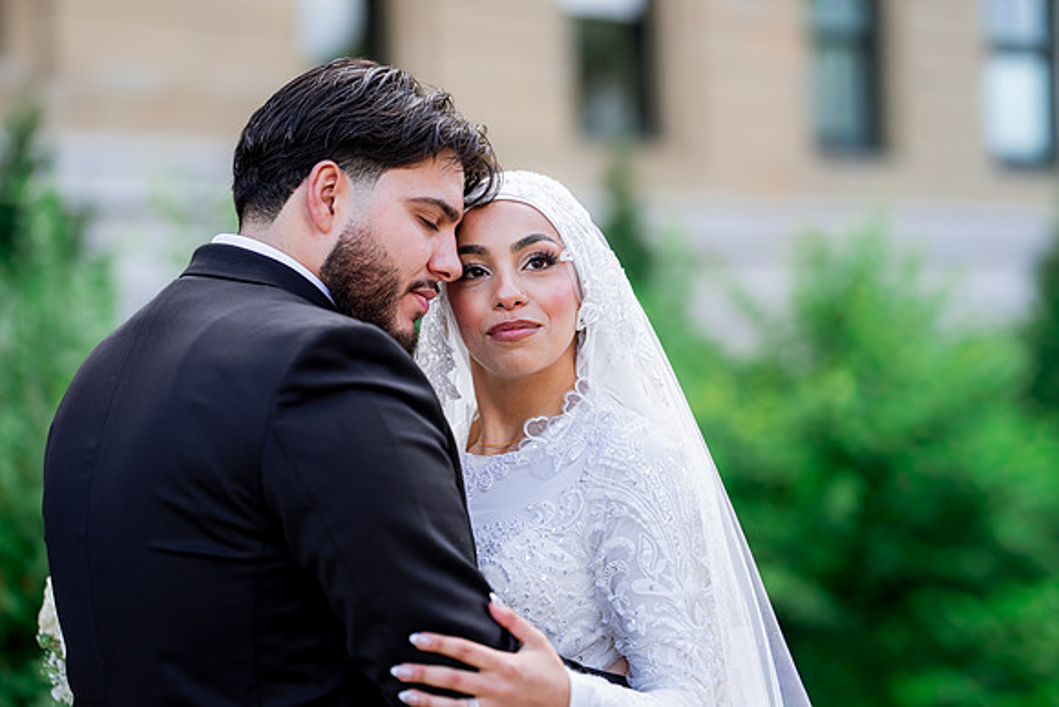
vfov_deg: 15.0
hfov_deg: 22.4
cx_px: 530
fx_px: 2677
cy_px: 354
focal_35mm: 91
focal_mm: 91
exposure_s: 1/800
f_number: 2
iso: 200
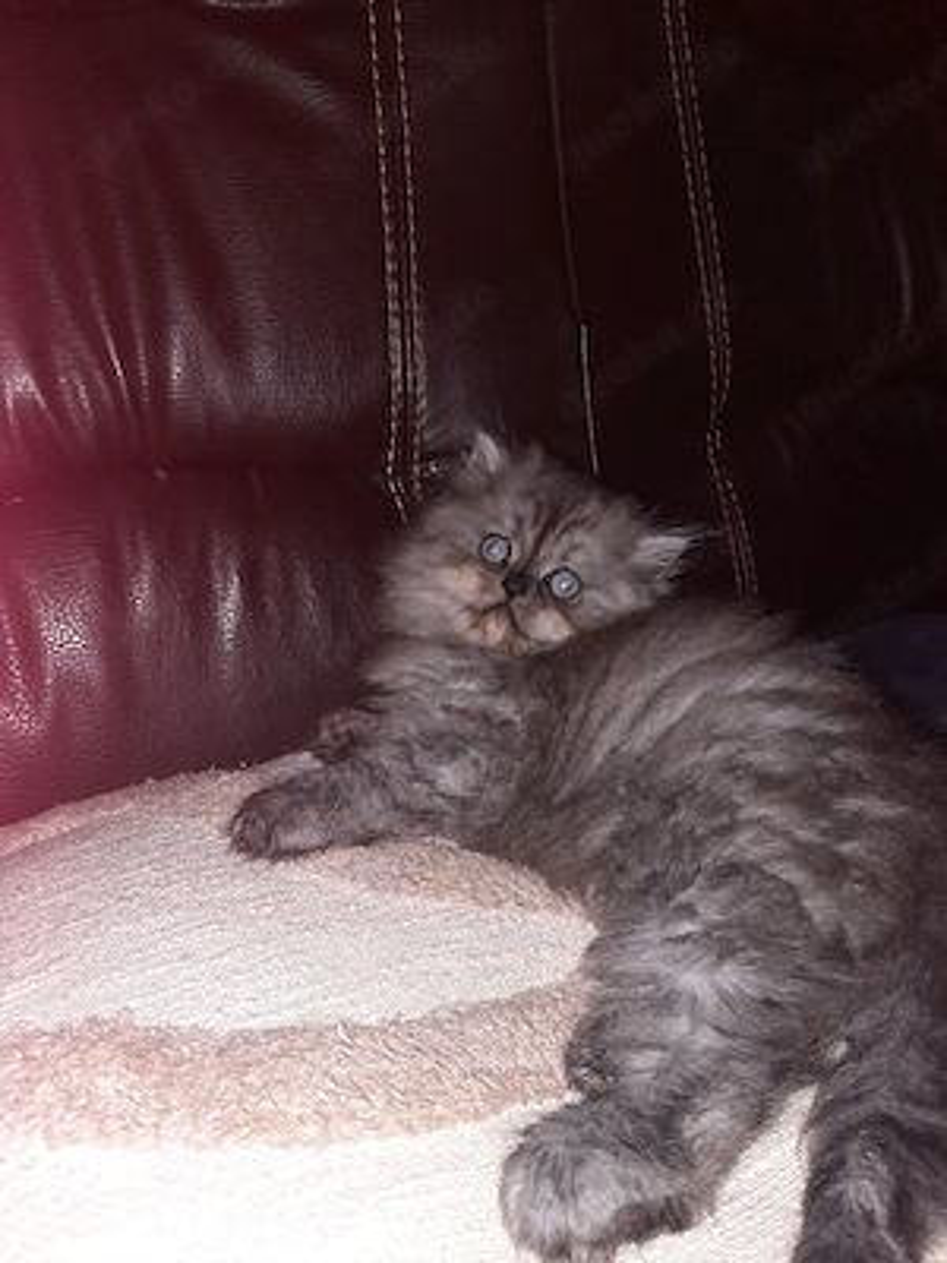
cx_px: 474
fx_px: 912
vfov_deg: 69.4
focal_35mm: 25
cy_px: 632
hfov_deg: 54.9
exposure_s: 1/50
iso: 80
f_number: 2
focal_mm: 4.6
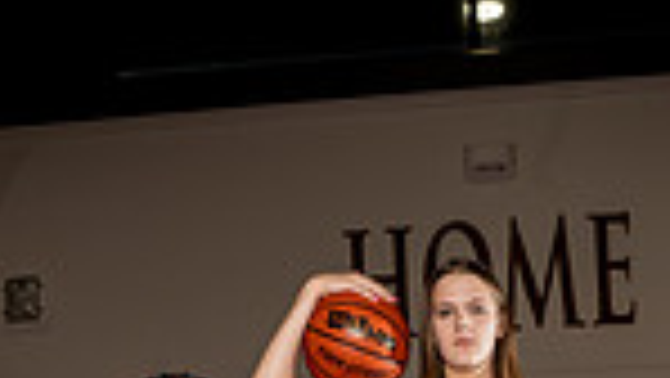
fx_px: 1351
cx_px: 454
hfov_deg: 27.7
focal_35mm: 76
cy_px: 940
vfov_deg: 12.2
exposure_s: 1/250
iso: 100
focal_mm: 24
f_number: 7.1
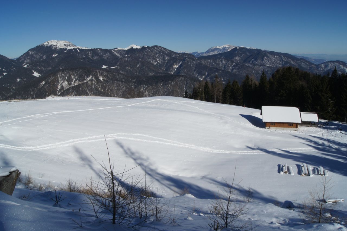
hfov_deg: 67.4
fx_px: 260
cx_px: 174
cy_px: 116
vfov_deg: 47.8
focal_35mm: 27
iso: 200
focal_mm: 18
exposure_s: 1/100
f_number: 22
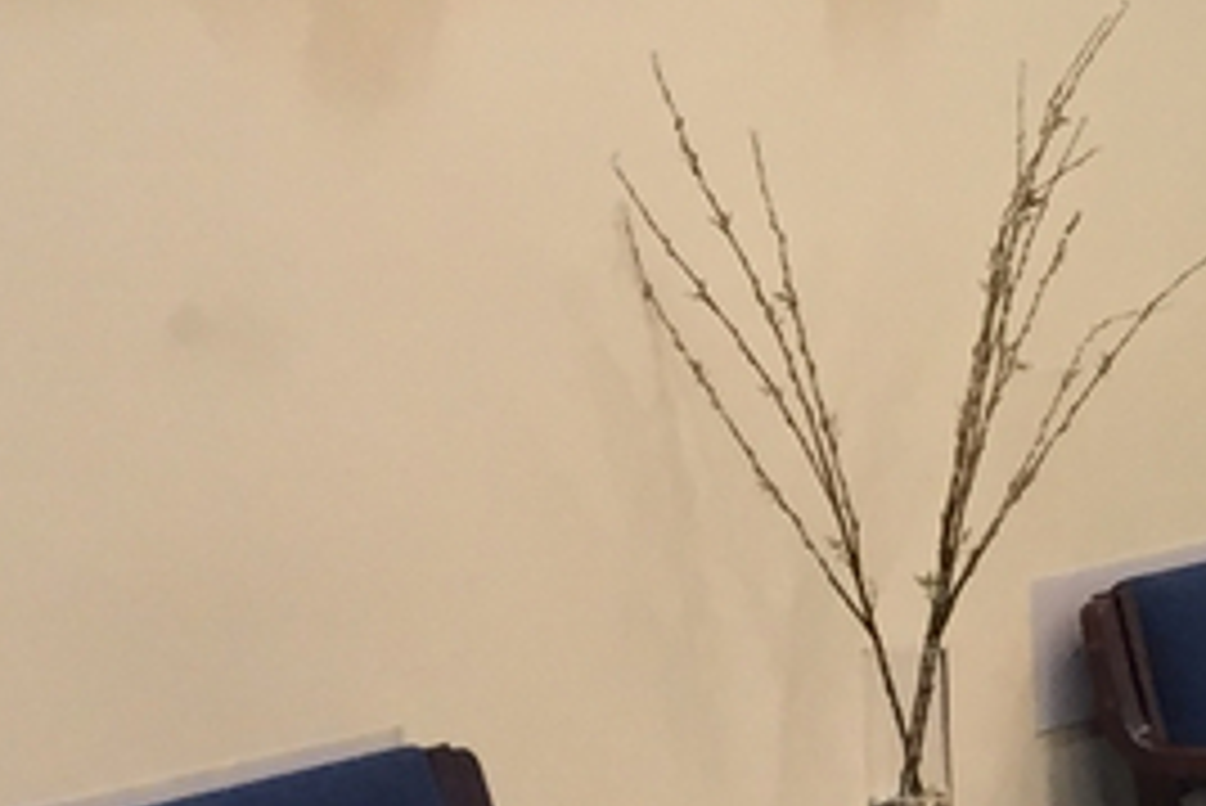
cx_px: 2655
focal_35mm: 162
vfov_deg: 8.5
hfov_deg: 11.1
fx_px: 5430
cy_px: 216
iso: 80
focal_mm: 4.15
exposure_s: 1/30
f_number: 2.2
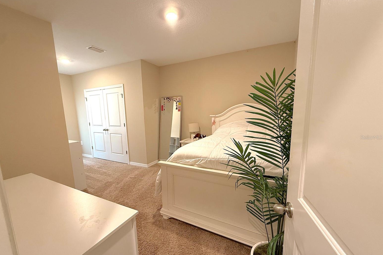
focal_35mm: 15
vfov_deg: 77.2
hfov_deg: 100.4
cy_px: 137
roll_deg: +1.2
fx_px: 160
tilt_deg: -9.8
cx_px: 186
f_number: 2.2
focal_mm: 2.22
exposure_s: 1/60
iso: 250
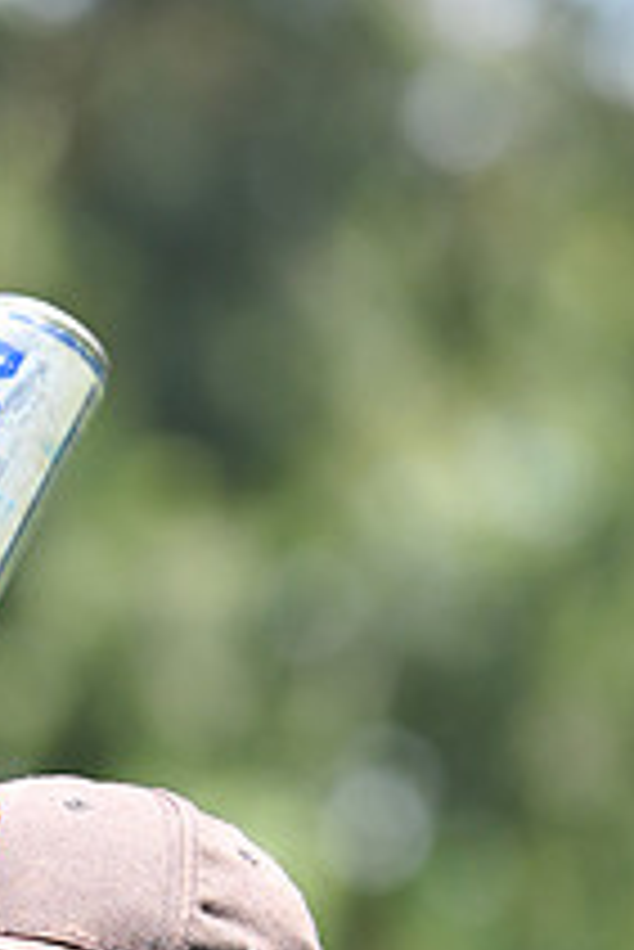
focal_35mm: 453
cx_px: -130
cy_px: 1193
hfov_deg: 3.0
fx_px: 11946
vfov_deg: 4.5
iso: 320
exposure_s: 1/400
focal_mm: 165
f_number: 5
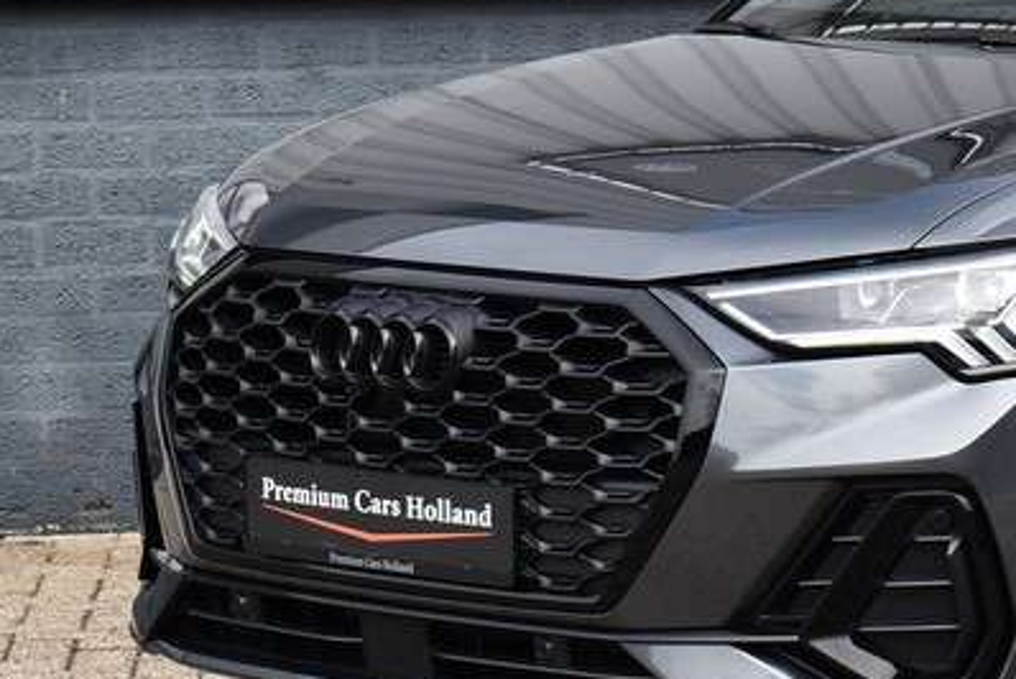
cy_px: 100
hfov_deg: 10.5
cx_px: 1261
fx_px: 5451
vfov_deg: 7.1
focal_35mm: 193
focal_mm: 50
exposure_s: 1/250
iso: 200
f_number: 8
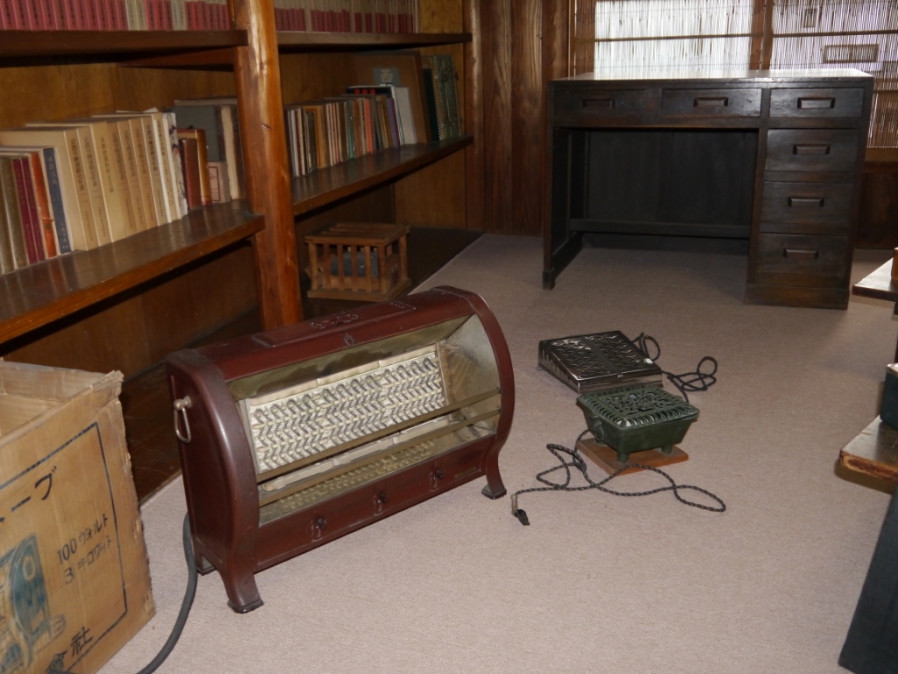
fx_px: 882
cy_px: 337
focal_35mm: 34
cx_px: 449
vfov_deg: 41.8
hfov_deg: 54.0
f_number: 4
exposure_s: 1/125
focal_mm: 17
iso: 800
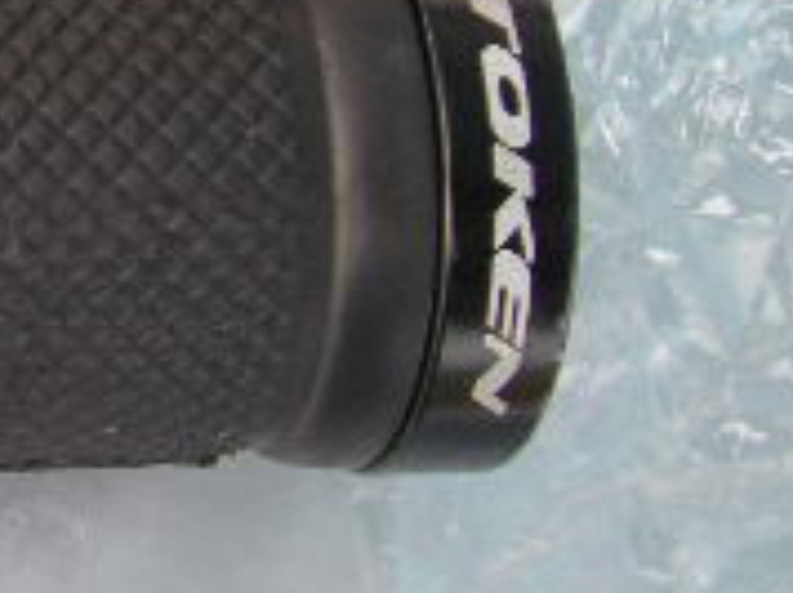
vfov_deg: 10.5
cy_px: -245
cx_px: -610
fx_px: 3134
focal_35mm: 137
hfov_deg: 13.1
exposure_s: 1/45
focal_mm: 6.3
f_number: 3.3
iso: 50
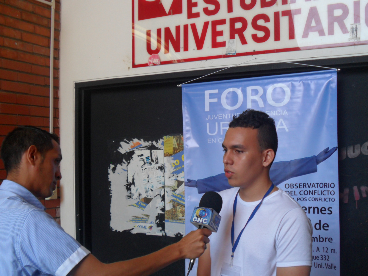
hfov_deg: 44.8
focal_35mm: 42
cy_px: 149
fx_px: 446
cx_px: 191
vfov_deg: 34.3
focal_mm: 6.3
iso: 80
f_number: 3
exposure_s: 1/60
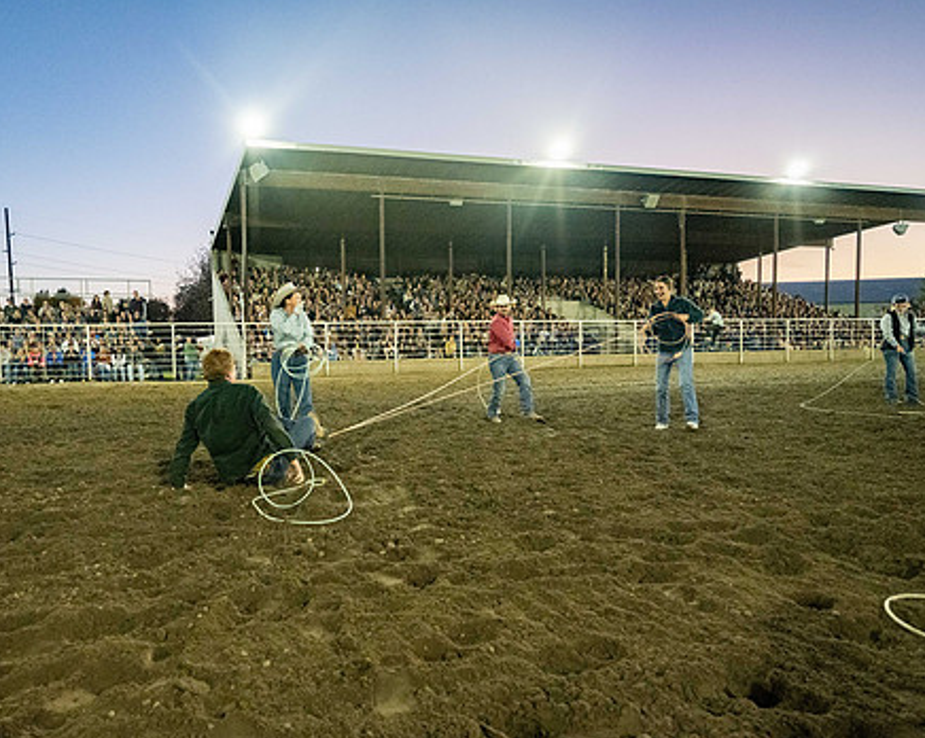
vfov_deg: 56.6
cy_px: 406
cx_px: 371
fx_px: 684
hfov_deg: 67.5
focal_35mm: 25
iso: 3200
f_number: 4
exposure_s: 1/320
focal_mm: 20
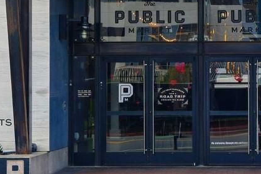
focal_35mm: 125
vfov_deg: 10.8
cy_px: -35
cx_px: 204
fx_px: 906
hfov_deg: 16.3
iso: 250
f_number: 5.6
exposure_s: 1/6400
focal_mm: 35
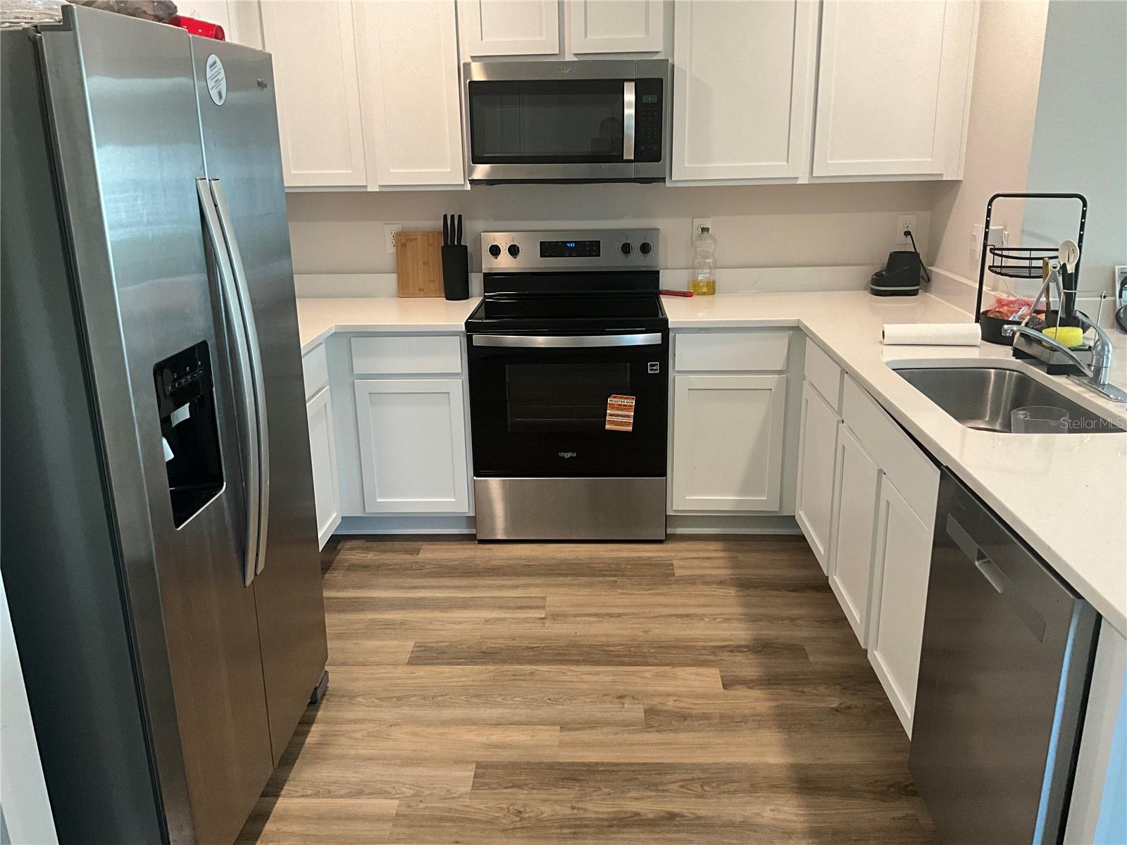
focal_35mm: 29
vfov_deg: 48.2
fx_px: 944
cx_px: 564
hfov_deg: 61.7
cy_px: 422
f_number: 1.8
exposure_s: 1/60
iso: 125
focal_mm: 3
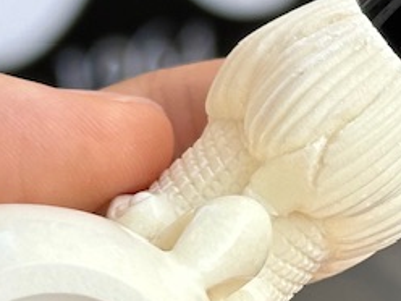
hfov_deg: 7.9
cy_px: 104
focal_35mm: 248
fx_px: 2873
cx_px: 395
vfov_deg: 6.0
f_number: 1.78
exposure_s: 1/549
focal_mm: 6.86
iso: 64
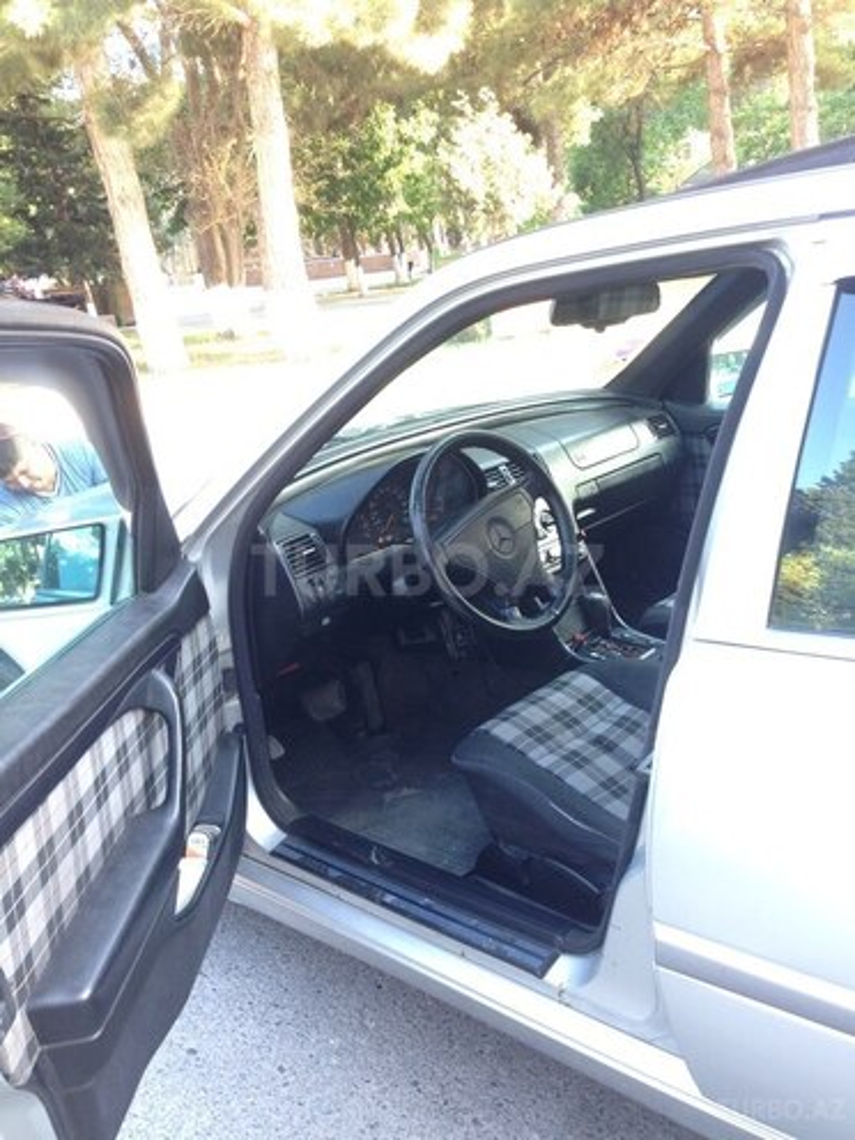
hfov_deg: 42.9
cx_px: 428
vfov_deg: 55.4
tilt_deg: -14.1
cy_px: 570
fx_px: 1087
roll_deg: +5.9
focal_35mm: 33
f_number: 2.4
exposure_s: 1/30
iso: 50
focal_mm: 4.12
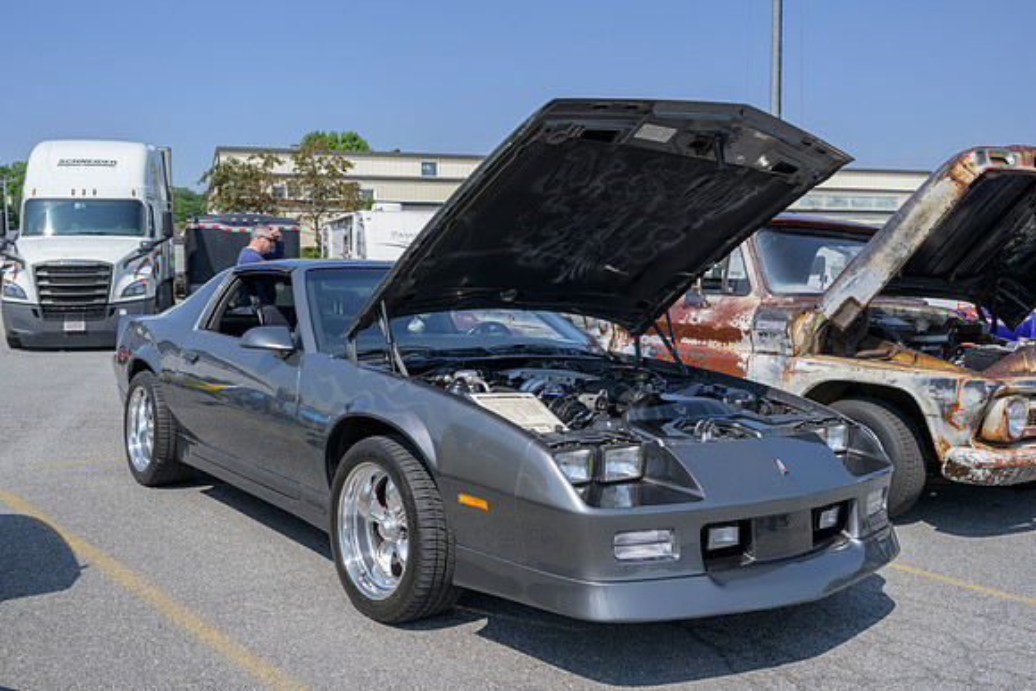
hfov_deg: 57.2
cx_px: 518
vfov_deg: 40.0
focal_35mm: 33
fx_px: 950
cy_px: 346
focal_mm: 33
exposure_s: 1/250
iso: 160
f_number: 10
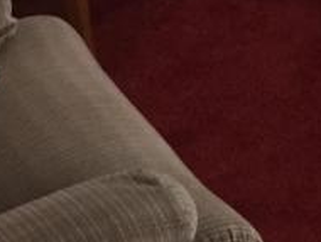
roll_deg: -3.7
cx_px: 764
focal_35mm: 156
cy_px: -259
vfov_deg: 8.9
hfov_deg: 10.8
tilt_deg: -23.2
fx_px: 1448
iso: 100
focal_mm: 4.15
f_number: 2.2
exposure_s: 1/8
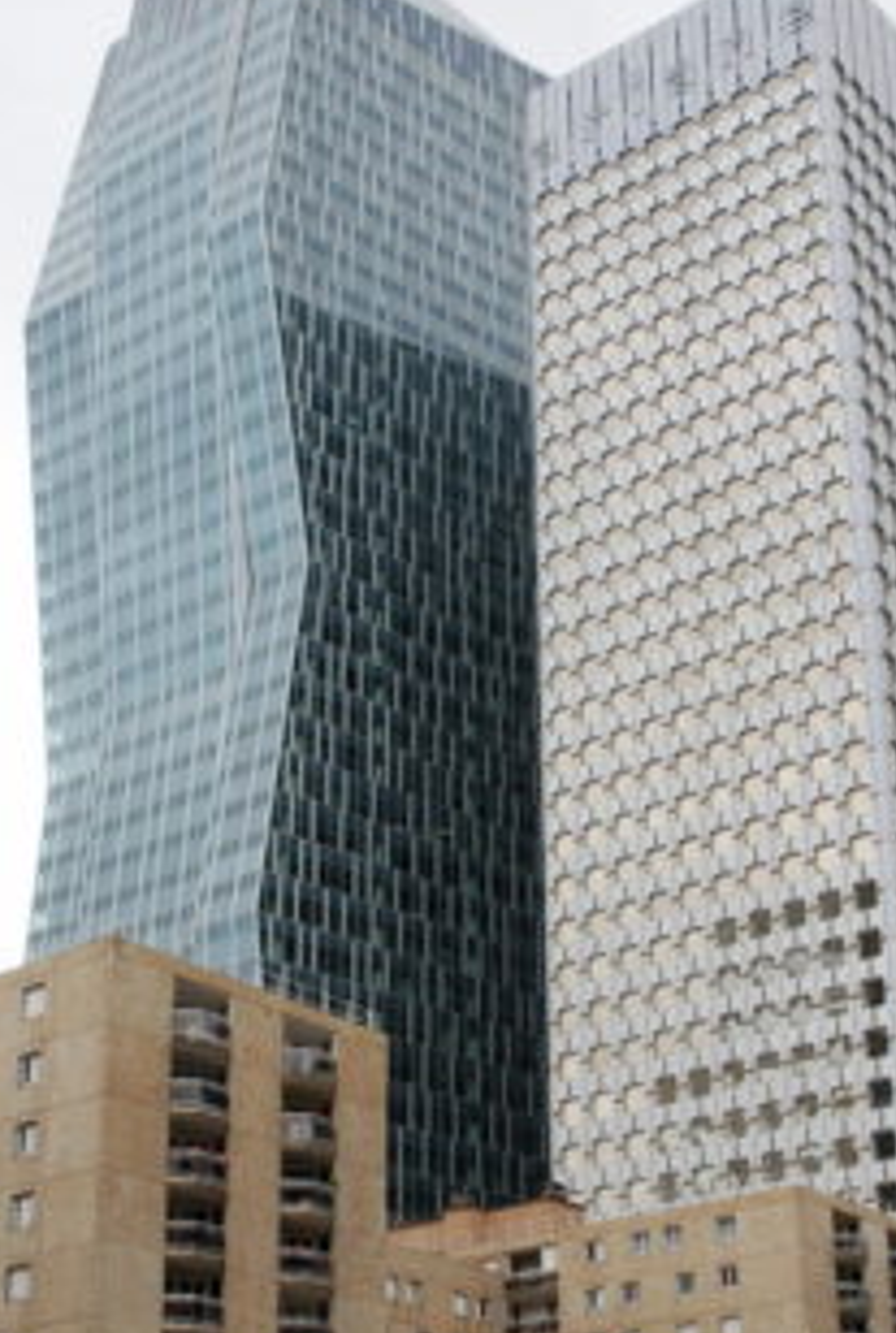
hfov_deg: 22.4
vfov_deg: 32.6
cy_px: 883
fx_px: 2257
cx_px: 431
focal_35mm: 61
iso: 100
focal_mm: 25
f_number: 6.3
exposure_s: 1/160
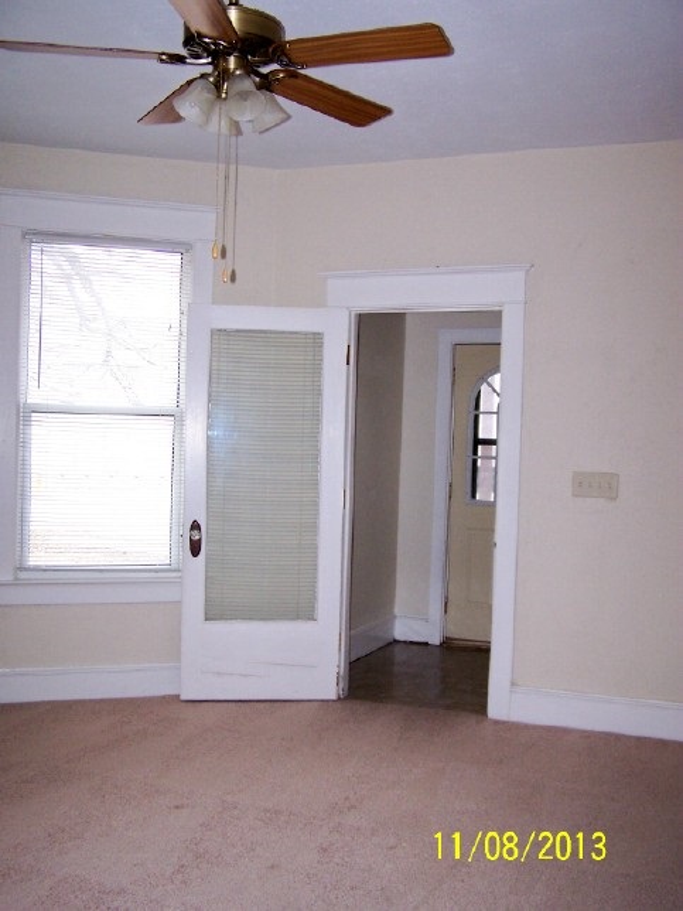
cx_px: 342
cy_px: 456
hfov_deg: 37.7
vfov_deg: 49.0
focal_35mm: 38
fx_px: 1000
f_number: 2.8
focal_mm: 6.3
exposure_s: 1/60
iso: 140
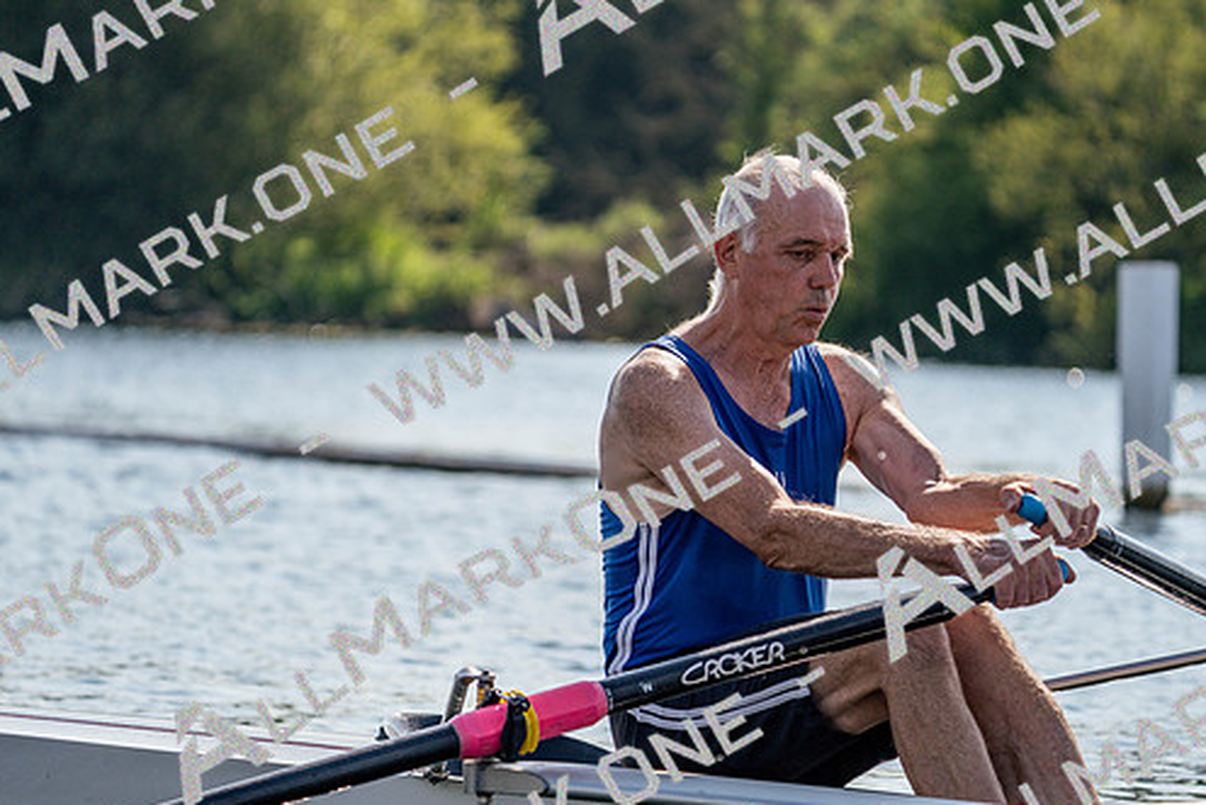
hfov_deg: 8.8
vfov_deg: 5.9
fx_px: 7841
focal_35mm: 234
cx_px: 669
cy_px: 432
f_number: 5.6
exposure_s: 1/1600
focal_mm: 200
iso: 200
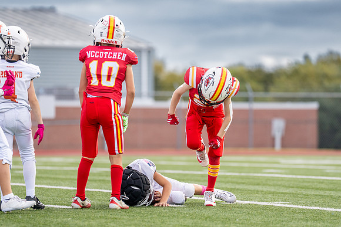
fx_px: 2589
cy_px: 115
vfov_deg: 5.0
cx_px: 201
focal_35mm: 273
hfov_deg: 7.5
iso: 400
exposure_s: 1/2500
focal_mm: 200
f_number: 2.8
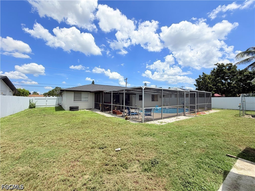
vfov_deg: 85.7
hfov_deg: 102.1
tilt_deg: +1.7
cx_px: 128
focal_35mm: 14
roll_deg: +0.3
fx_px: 103
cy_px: 96
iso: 20
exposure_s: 1/1312
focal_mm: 2.22
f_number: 2.2
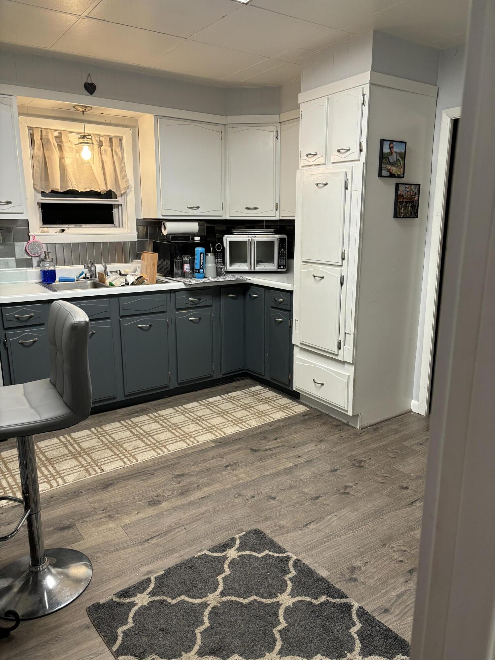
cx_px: 248
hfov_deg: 53.1
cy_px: 330
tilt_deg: -12.1
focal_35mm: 26
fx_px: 496
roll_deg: -1.3
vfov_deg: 67.3
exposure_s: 1/60
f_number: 1.6
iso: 100
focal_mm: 5.96
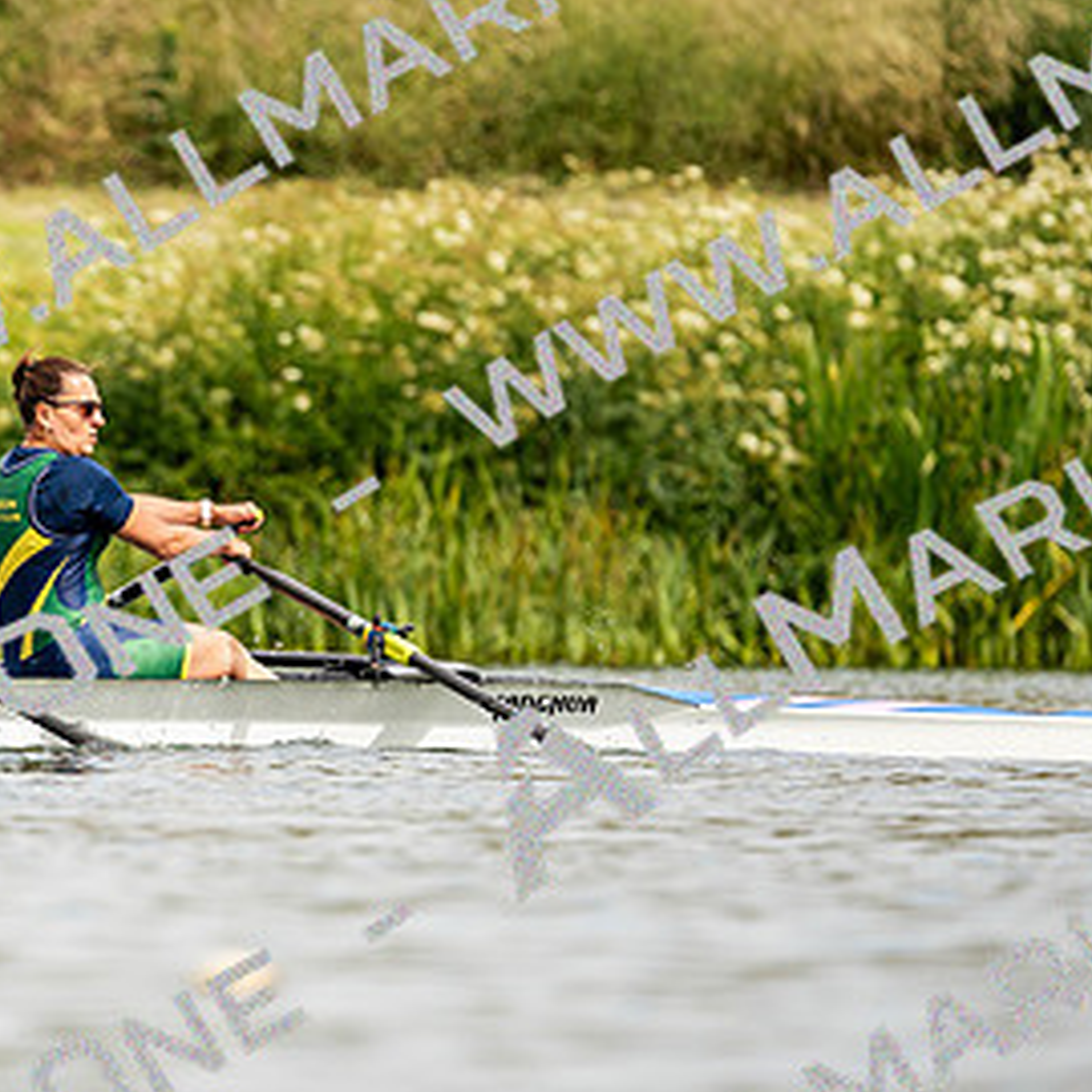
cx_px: 150
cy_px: 516
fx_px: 39045
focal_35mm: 1094
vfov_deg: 1.6
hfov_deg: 1.6
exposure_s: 1/2000
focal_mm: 600
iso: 400
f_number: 6.3
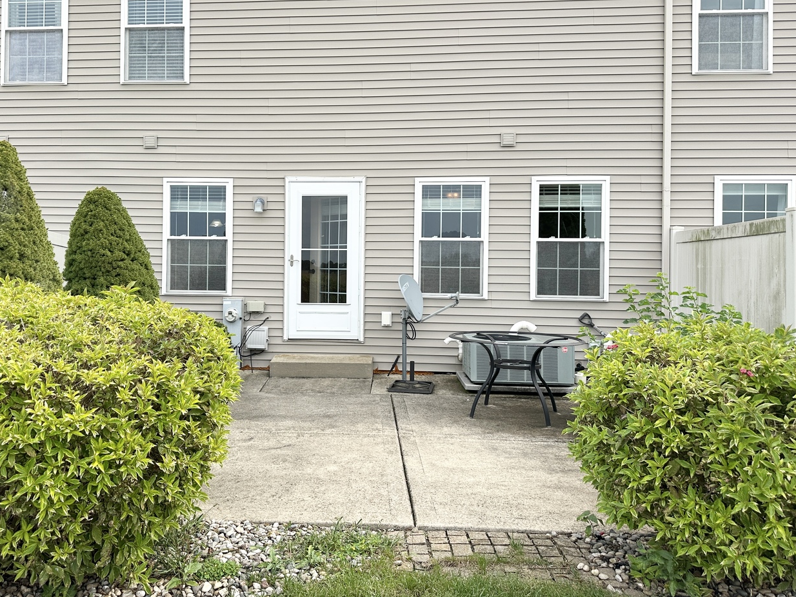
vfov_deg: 49.6
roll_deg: -0.5
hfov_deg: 63.1
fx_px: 644
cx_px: 337
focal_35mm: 28
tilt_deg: +0.9
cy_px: 262
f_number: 1.78
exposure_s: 1/2469
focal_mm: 6.86
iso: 80
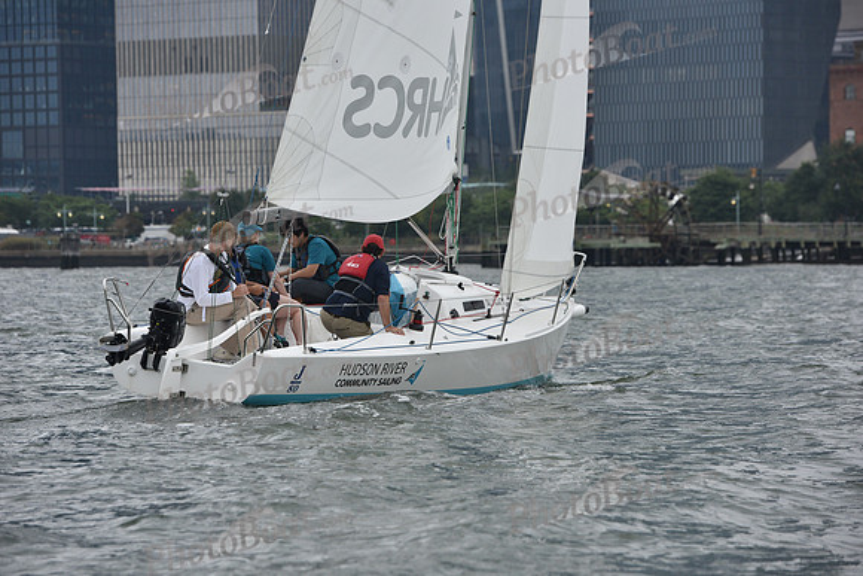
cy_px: 288
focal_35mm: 170
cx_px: 432
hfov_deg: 12.1
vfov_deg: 8.1
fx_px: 4076
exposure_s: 1/800
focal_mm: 170
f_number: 6.3
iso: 400
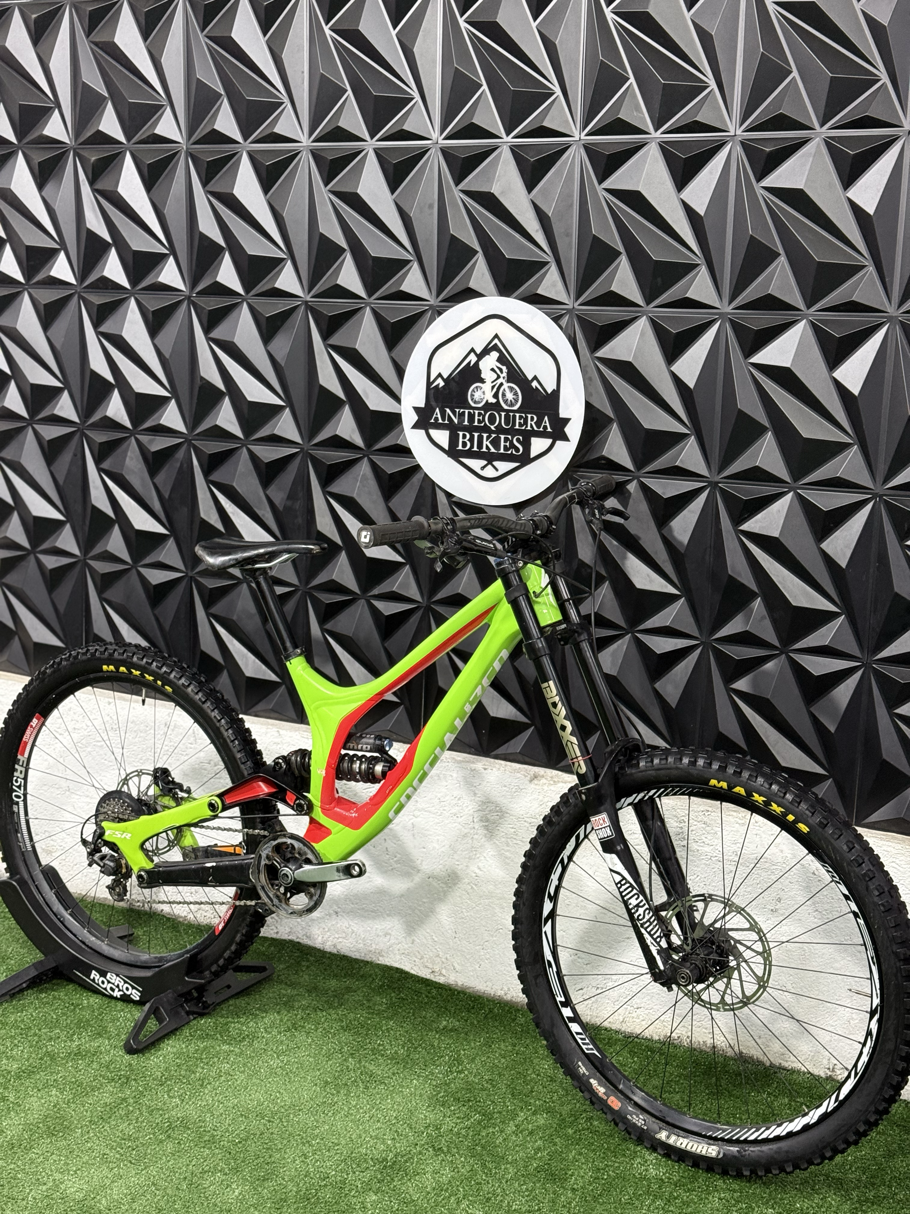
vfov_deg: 39.7
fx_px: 1682
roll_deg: -2.3
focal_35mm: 48
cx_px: 455
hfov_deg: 30.3
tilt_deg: -10.3
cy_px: 607
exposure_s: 1/60
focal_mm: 6.76
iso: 200
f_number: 1.78
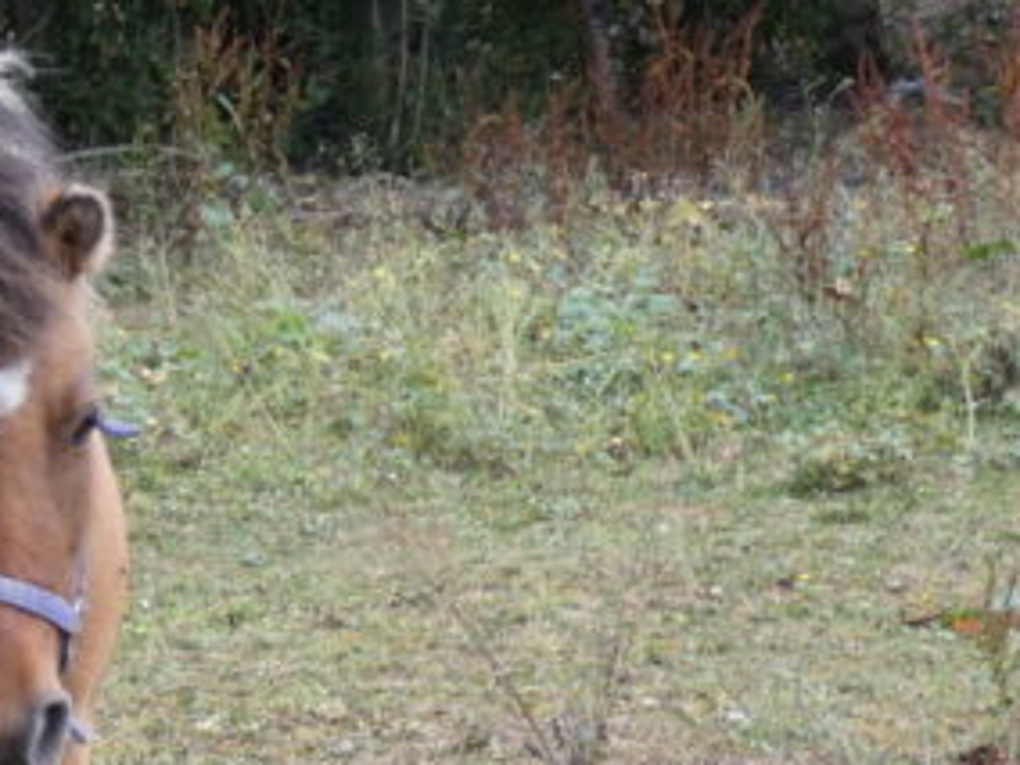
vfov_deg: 4.9
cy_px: 690
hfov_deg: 6.5
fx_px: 8928
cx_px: -226
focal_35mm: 303
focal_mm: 20.1
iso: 80
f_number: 5
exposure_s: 1/100
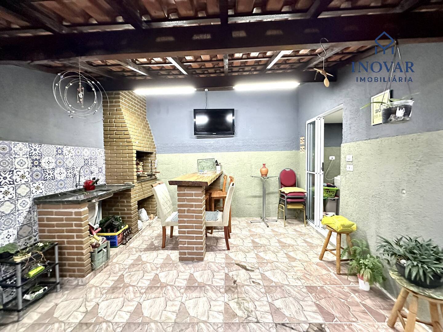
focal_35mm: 14
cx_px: 222
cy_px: 166
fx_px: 179
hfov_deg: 102.1
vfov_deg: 85.7
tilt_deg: -1.8
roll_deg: +0.3
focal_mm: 2.22
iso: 1000
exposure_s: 1/40
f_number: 2.2
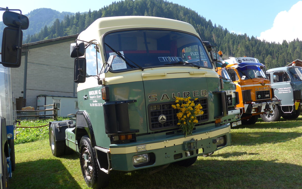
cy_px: 99
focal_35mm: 31
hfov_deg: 61.2
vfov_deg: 40.6
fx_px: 255
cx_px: 150
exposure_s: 1/500
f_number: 2.8
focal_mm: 6
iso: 80
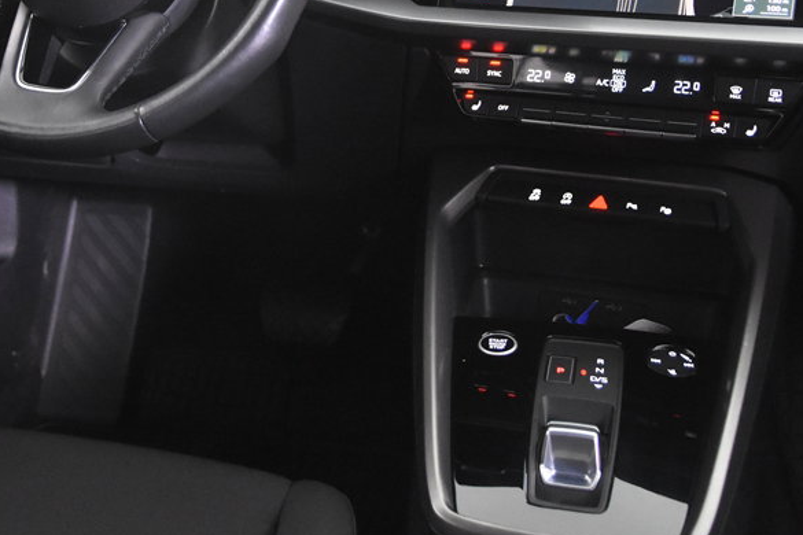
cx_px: 161
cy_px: 90
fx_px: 1405
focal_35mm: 63
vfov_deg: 21.2
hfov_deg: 31.1
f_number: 3
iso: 5600
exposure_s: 1/40
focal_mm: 24
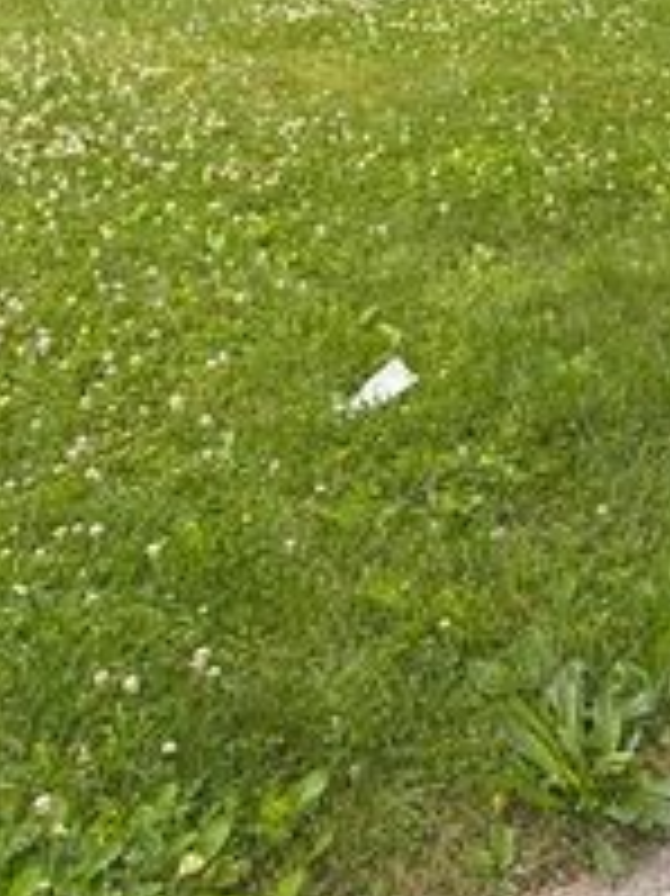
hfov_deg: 16.0
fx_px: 2248
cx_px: 899
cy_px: -281
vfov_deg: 20.5
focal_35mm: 87
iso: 50
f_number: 1.6
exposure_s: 1/818
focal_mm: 5.96
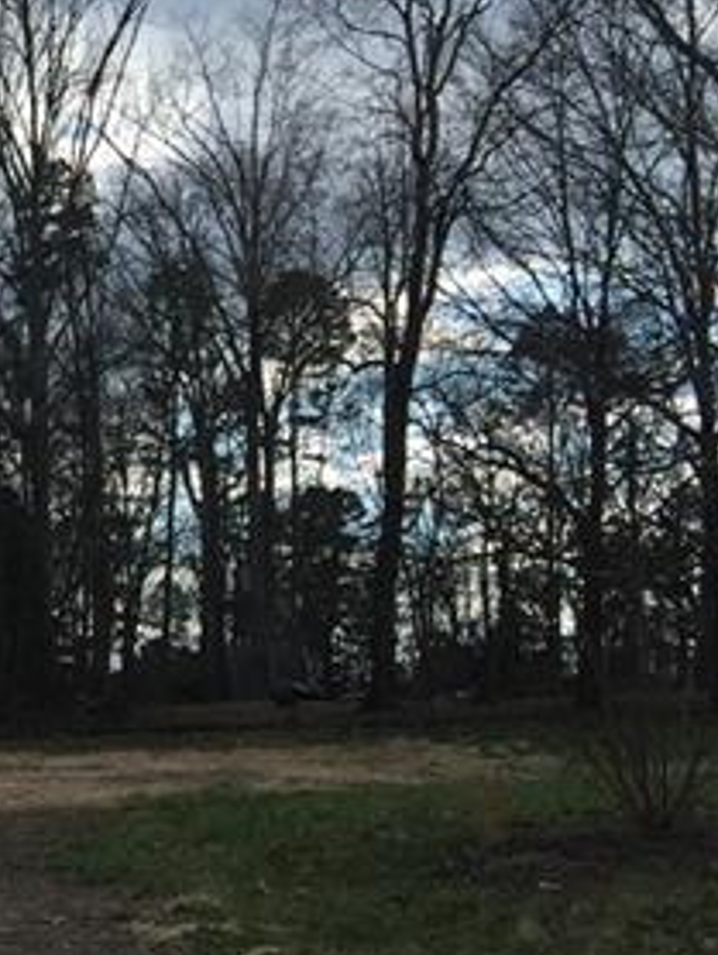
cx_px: -175
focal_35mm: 80
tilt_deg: -2.0
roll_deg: +0.6
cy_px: 893
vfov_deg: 23.6
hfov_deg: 17.5
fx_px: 2209
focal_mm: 4.15
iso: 32
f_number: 2.2
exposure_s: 1/1319
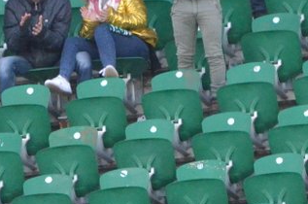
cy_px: 331
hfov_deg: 1.5
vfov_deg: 1.0
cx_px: 160
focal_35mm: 1361
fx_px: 11621
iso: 3200
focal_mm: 240
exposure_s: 1/1600
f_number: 5.3
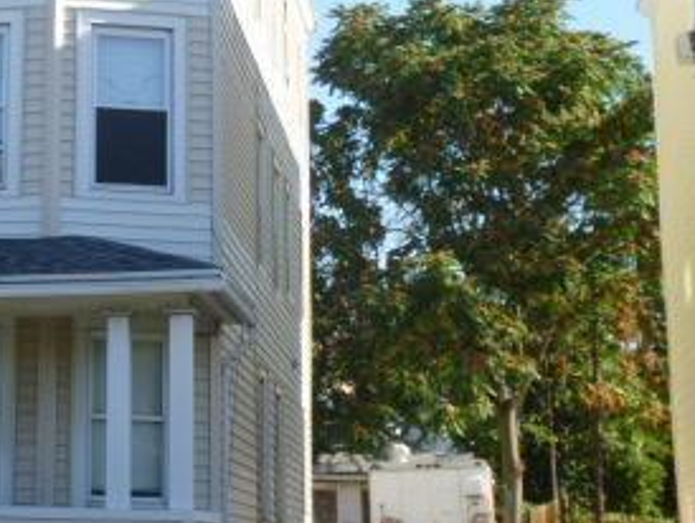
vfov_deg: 17.4
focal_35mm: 84
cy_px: 99
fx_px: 1688
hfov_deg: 22.1
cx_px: -51
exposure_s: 1/320
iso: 100
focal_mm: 6.5
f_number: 3.6
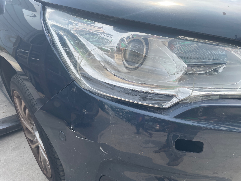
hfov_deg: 67.3
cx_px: 120
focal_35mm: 26
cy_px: 90
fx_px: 181
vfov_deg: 53.1
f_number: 1.6
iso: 32
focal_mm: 4.2
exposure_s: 1/1667
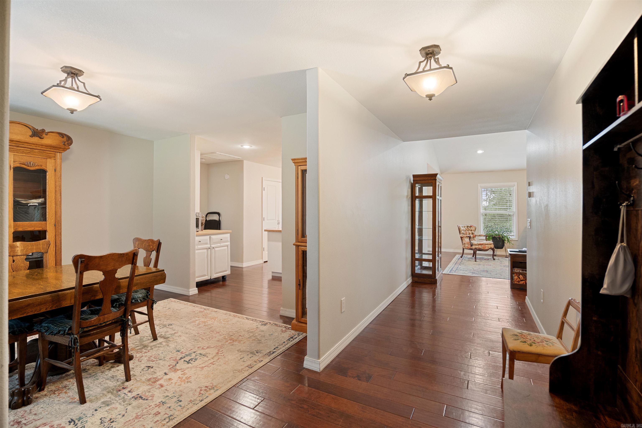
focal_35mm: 16
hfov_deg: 96.7
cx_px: 321
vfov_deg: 73.7
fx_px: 285
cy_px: 214
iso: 1250
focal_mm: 16
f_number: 5.6
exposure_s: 1/3
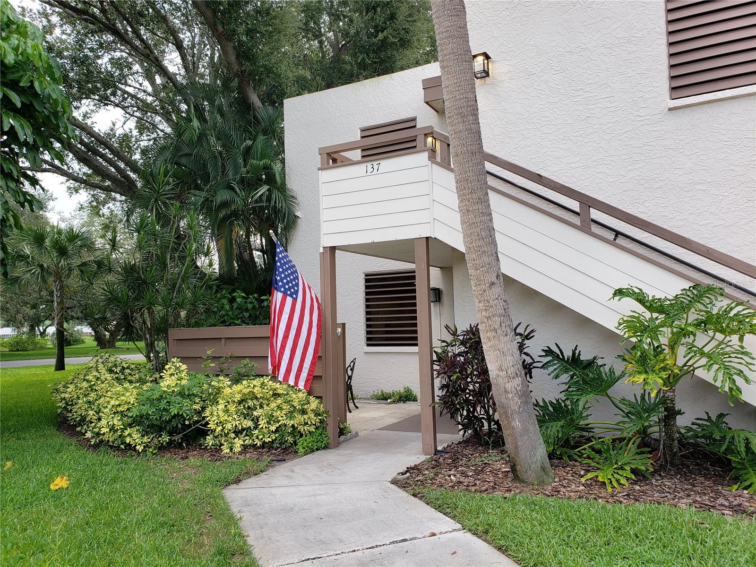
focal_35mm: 26
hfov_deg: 67.3
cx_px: 378
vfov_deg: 53.1
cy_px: 284
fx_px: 568
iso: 50
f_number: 2.4
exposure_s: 1/192
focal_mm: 4.3
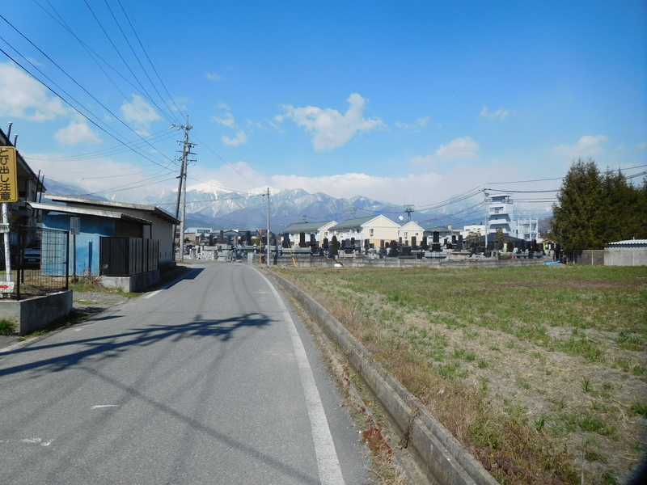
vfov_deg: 54.9
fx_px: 467
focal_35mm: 25
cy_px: 242
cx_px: 324
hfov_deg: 69.4
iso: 125
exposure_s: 1/2000
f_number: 6.8
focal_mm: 4.5
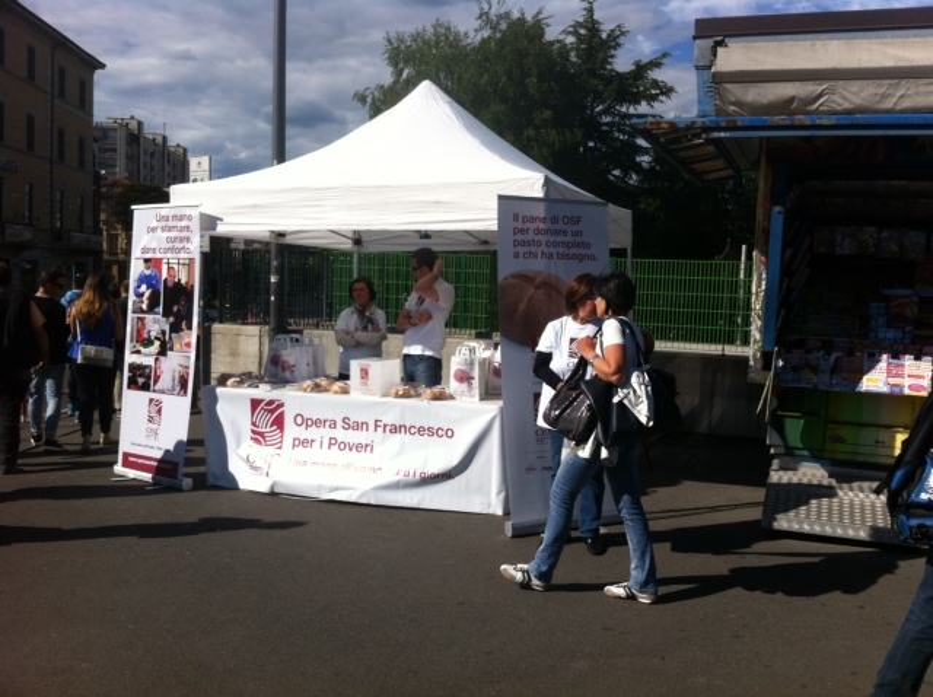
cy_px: 348
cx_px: 466
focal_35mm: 35
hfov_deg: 52.7
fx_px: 942
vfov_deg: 40.6
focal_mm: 3.85
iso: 80
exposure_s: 1/2155
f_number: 2.8
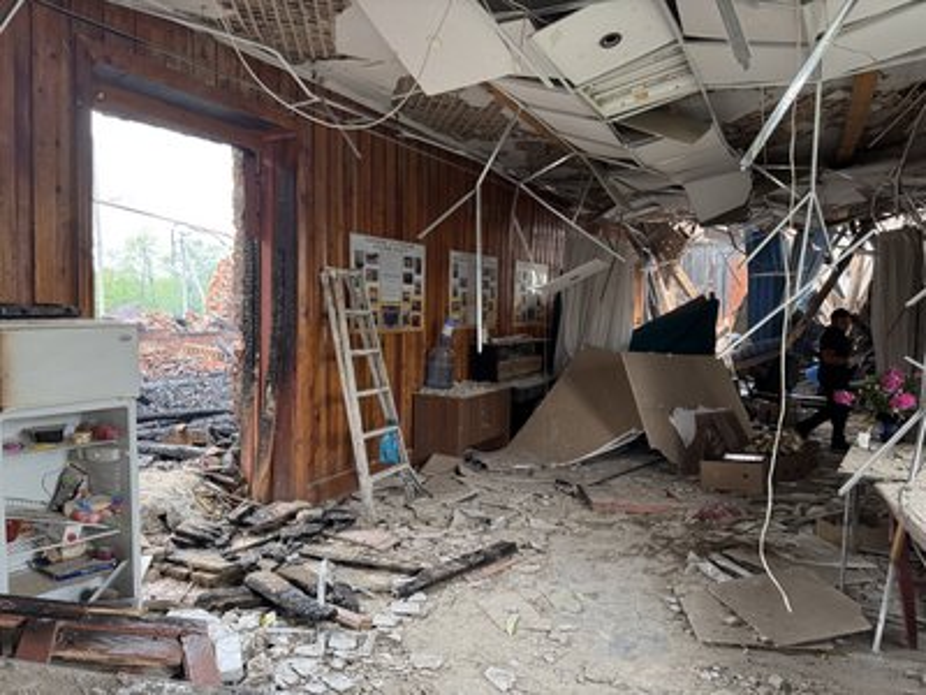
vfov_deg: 56.8
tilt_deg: -4.0
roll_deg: -0.4
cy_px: 348
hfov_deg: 71.6
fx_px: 642
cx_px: 463
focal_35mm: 24
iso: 200
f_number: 1.78
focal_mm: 6.76
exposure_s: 1/81
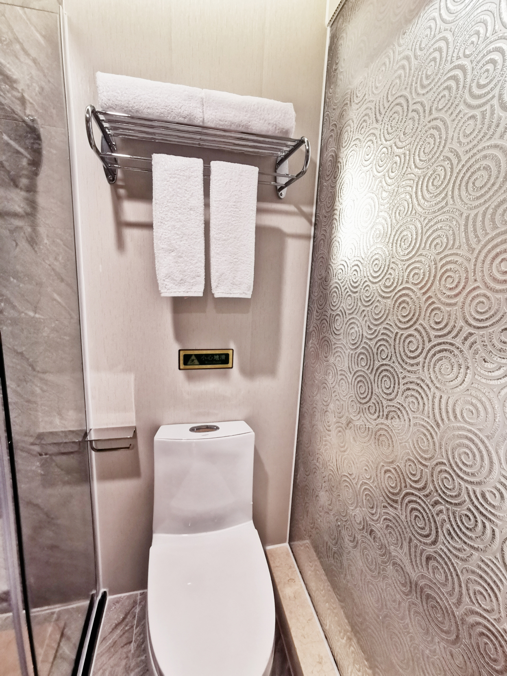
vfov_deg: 94.5
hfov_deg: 78.1
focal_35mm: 16
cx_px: 254
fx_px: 312
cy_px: 338
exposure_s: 1/60
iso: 320
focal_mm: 2.35
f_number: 2.2
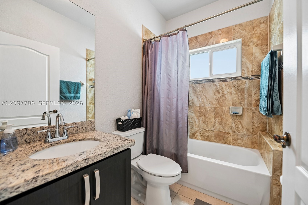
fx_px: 120
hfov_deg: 104.3
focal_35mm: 14
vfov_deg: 81.2
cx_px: 154
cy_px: 102
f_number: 3.5
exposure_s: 1/13
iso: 180
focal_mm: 14
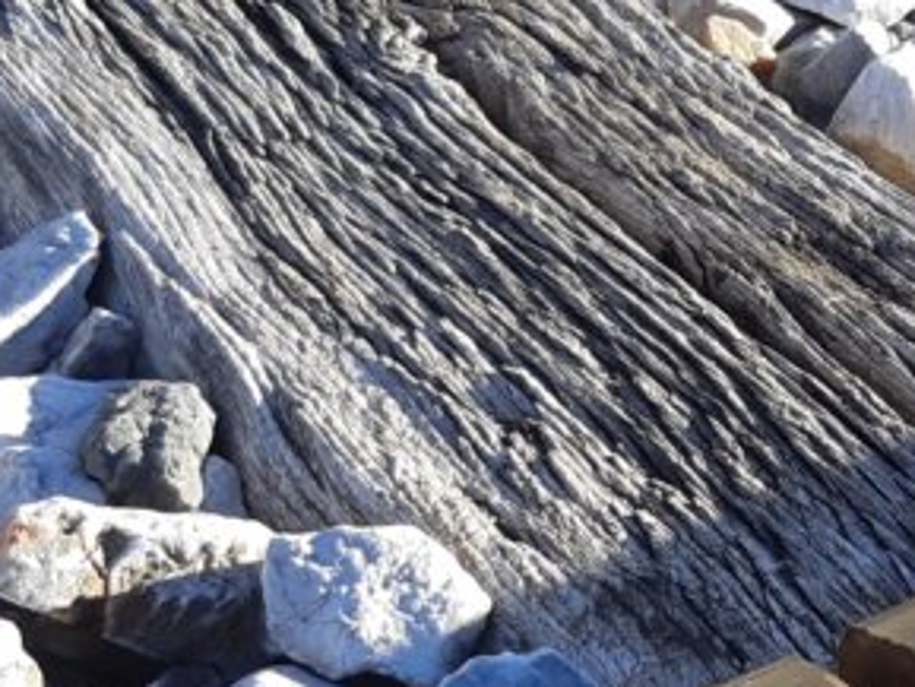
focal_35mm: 115
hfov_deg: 16.7
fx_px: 3041
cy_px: 453
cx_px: 924
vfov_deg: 12.9
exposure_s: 1/586
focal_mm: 3.93
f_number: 1.7
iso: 40
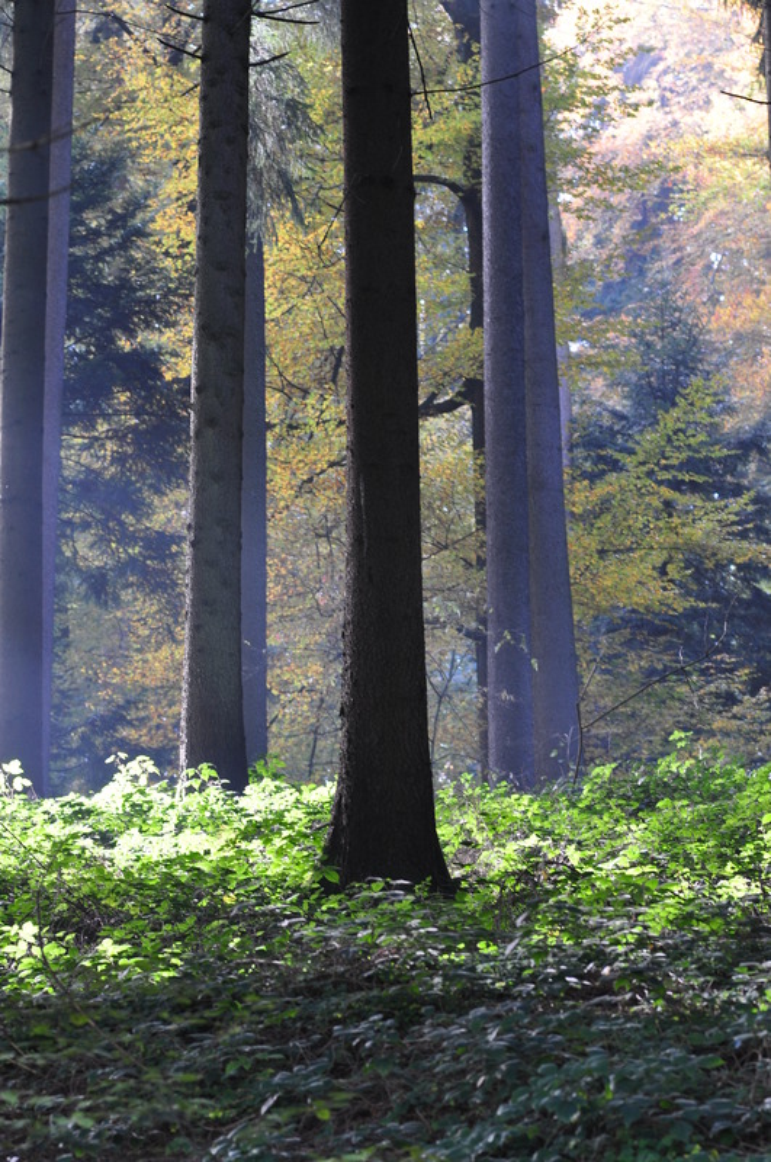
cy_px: 581
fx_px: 5075
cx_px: 386
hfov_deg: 8.7
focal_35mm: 158
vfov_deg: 13.1
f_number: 5
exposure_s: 1/25
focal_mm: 105
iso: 200
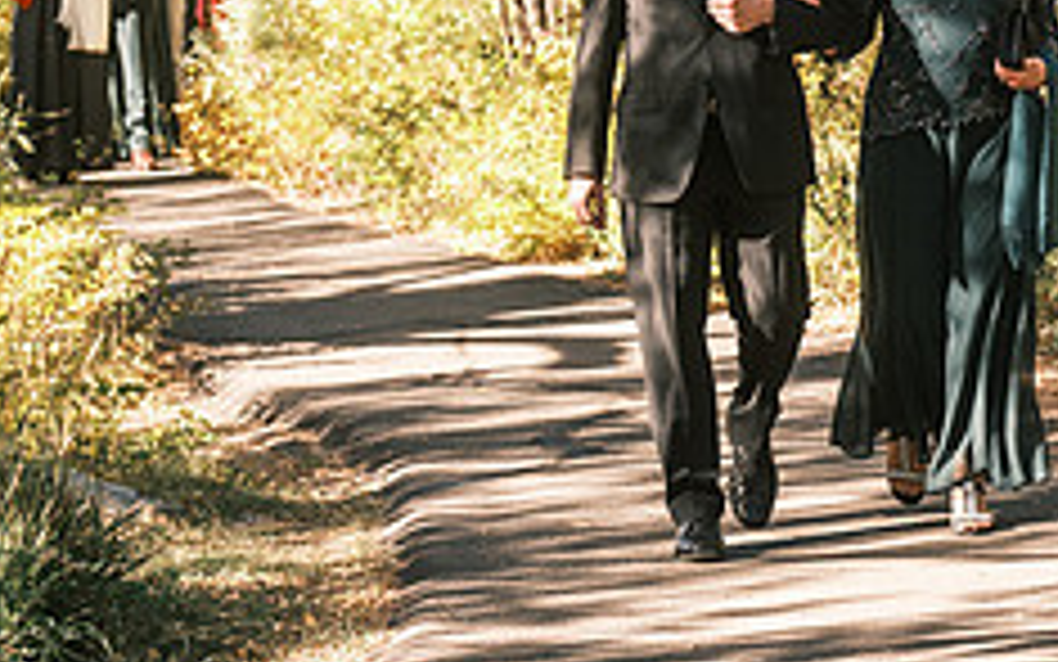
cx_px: 941
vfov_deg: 6.2
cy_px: 38
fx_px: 6085
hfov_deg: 9.9
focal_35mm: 211
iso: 200
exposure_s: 1/750
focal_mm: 56.3
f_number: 2.8
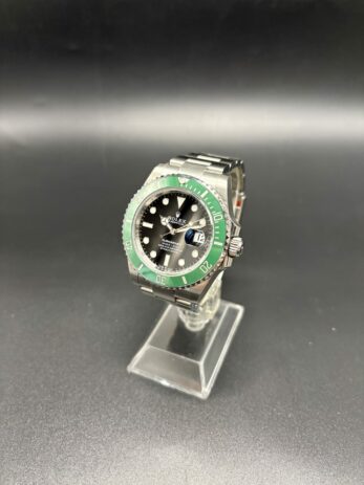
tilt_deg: -33.6
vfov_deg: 67.3
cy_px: 242
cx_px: 182
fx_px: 365
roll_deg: +1.8
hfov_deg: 53.0
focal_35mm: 26
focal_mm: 5.96
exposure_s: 1/53
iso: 500
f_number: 1.6
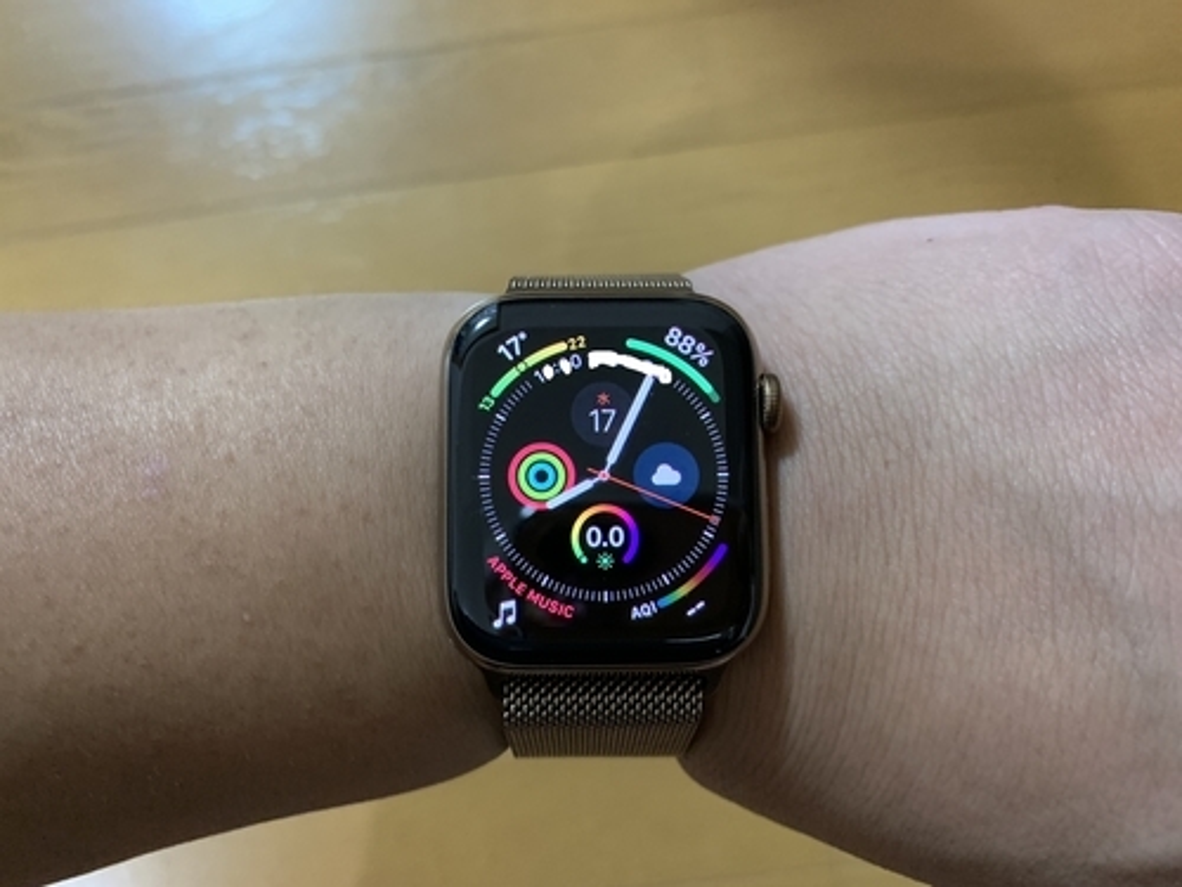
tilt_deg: -82.6
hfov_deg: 67.3
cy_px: 444
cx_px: 591
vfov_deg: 53.1
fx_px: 888
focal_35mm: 26
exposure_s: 1/33
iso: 400
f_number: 1.8
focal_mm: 4.25
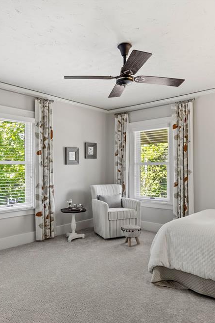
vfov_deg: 65.4
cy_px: 166
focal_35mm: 28
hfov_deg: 46.4
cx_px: 96
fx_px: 251
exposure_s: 2
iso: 640
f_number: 8
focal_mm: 11.7
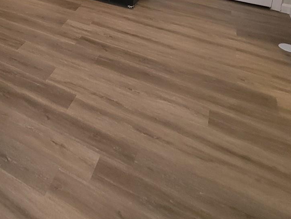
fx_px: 311
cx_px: -27
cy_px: -75
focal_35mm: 37
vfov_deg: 29.7
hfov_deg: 40.7
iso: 200
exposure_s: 1/60
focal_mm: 2.2
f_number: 2.2
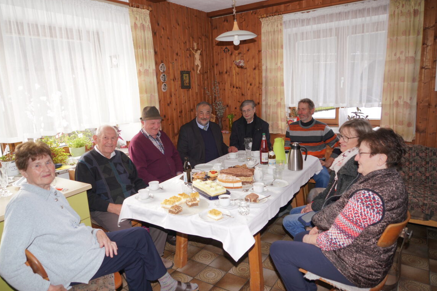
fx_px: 303
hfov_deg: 71.5
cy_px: 144
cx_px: 211
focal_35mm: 25
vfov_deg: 51.3
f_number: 4
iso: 400
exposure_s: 1/160
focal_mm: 24
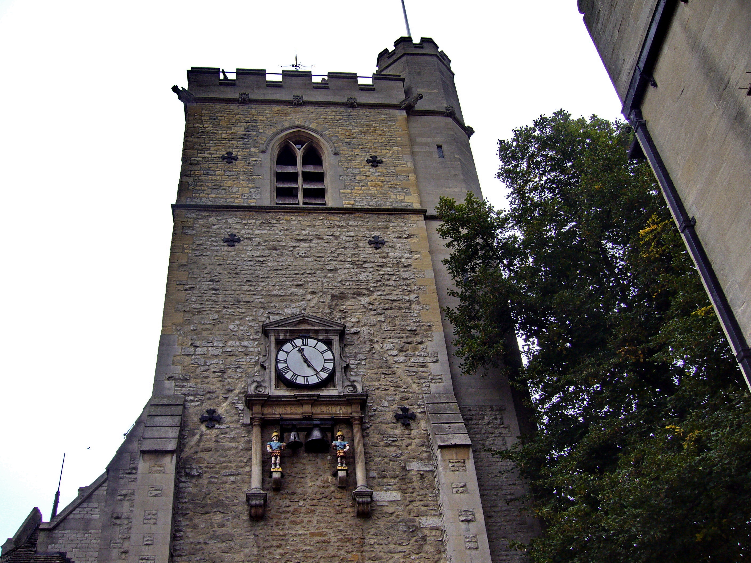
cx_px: 376
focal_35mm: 35
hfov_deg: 52.6
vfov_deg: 40.7
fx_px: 759
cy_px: 282
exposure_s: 1/200
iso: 80
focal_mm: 5.8
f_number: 5.6
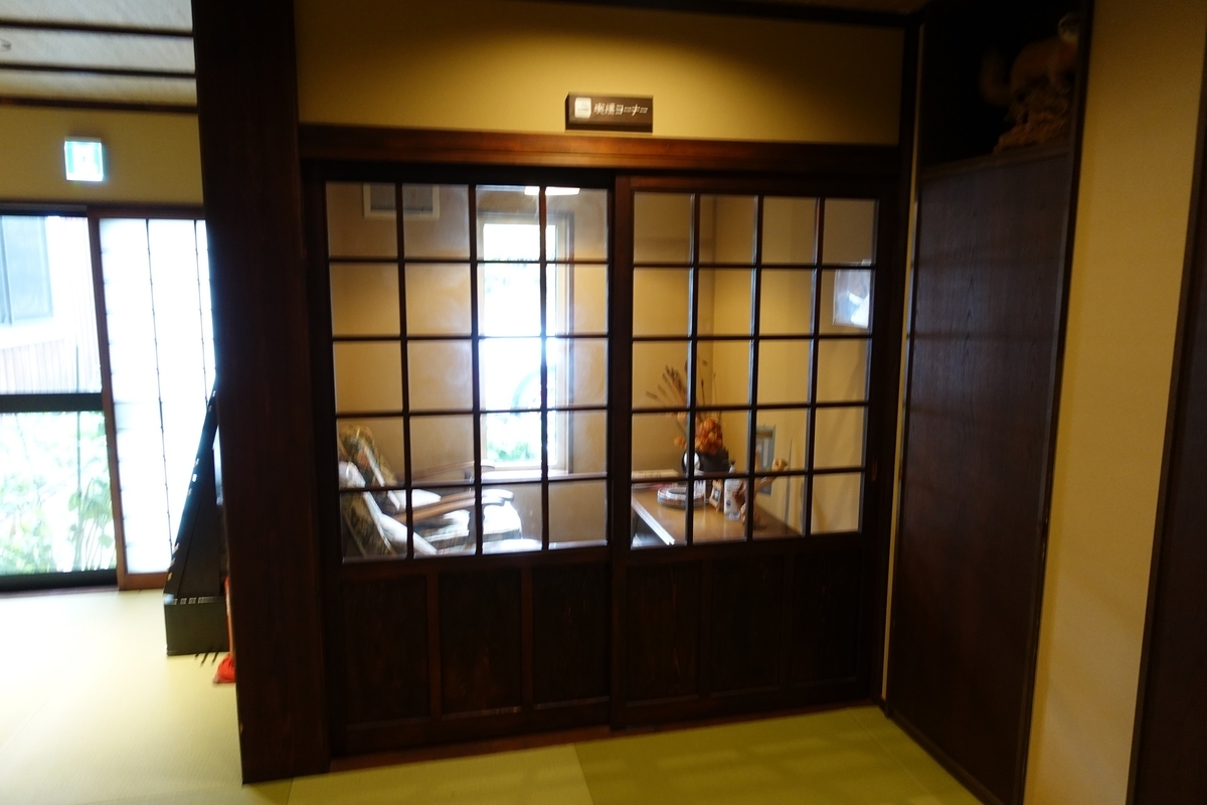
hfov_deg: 73.7
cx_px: 604
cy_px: 402
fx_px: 805
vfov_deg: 53.1
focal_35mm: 24
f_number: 1.8
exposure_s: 1/30
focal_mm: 8.8
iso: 500
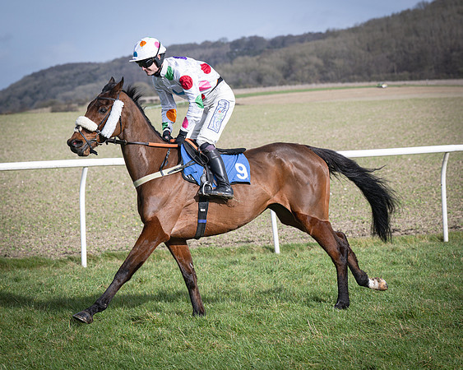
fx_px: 2008
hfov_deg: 13.2
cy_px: 187
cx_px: 225
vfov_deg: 10.5
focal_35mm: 147
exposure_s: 1/2000
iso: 400
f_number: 5.6
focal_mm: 110
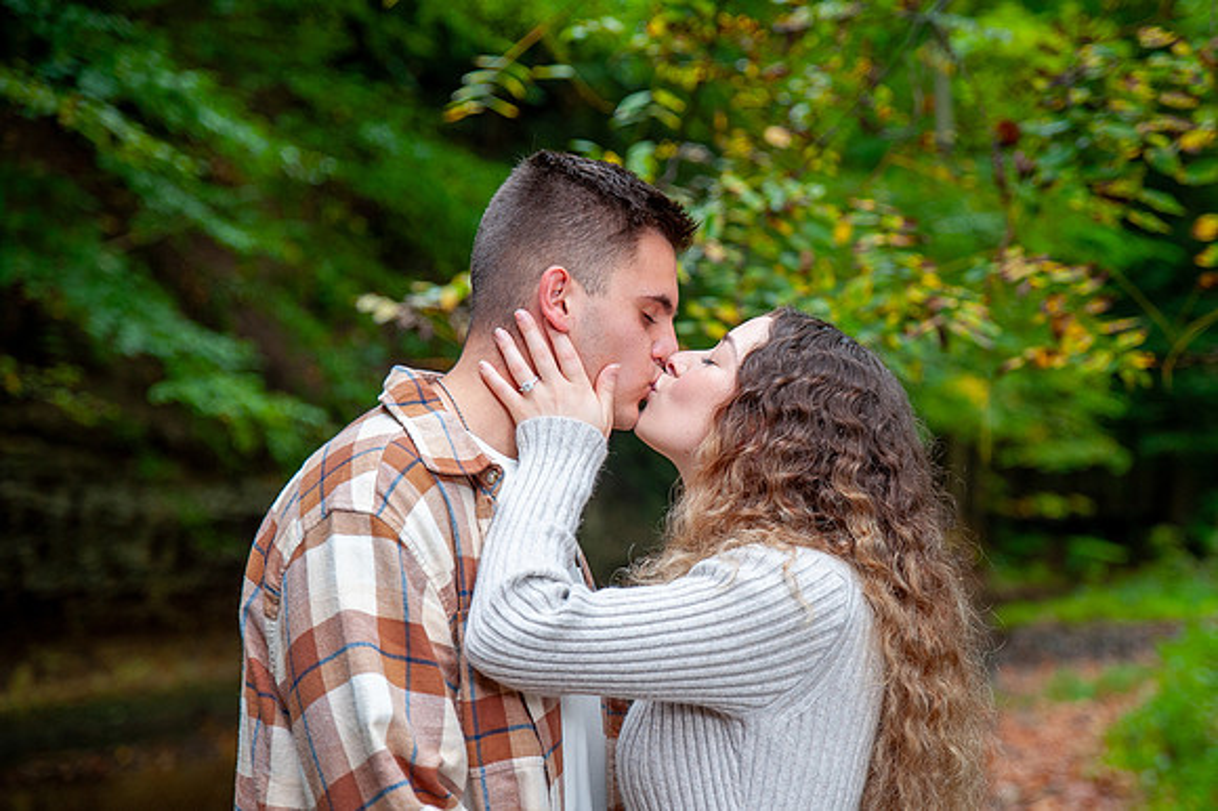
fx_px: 2469
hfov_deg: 27.7
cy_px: 435
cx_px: 684
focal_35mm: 73
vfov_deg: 18.6
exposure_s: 1/160
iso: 400
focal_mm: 65
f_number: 3.2
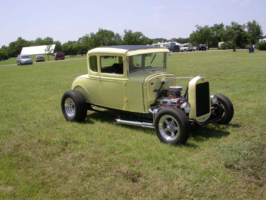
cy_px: 100
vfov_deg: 37.7
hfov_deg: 49.0
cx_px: 133
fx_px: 292
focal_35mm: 38
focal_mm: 7.85
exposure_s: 1/318
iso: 100
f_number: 7.5
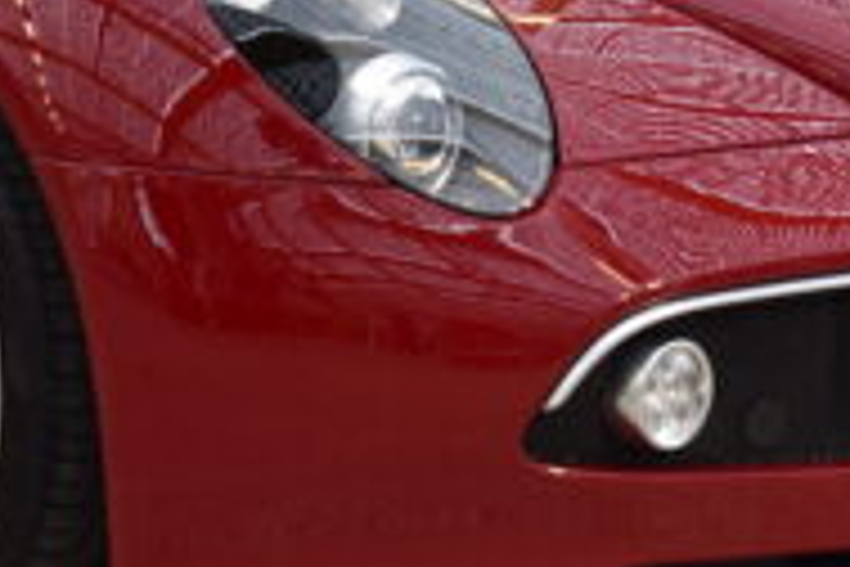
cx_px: -243
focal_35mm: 336
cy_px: -40
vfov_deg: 4.1
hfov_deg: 6.1
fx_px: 7934
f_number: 7.1
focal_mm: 55
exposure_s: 1/40
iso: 400
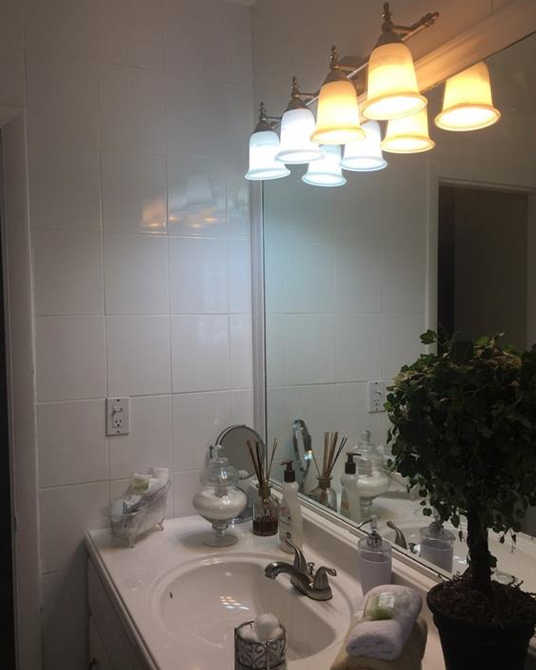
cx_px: 273
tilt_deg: -0.7
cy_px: 339
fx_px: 615
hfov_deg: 47.1
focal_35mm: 31
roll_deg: +0.6
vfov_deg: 57.2
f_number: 2.2
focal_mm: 4.15
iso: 25
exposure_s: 1/173
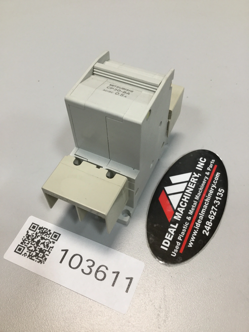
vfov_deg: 58.4
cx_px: 124
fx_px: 297
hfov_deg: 45.4
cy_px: 166
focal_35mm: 31
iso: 25
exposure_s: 1/30
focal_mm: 3.3
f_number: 2.4
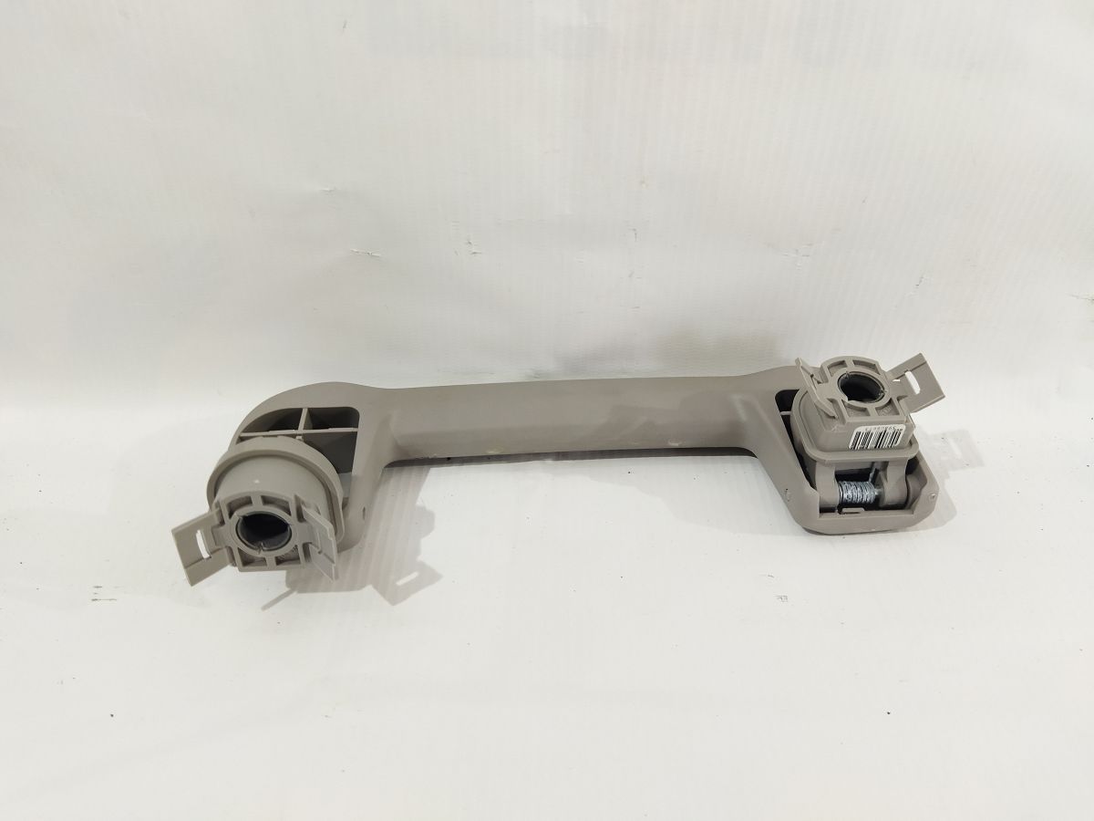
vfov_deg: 51.4
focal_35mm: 27
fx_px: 853
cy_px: 410
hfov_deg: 65.3
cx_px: 547
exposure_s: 1/50
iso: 206
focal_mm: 4.71
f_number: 1.79
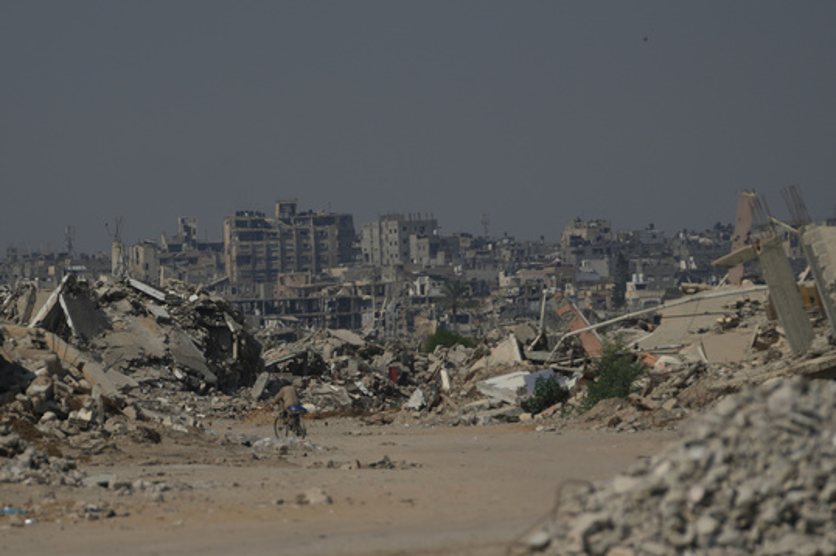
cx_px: 320
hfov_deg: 5.5
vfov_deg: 3.7
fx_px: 8703
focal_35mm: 375
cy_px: 245
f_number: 2.8
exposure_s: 1/8000
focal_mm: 197
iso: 100
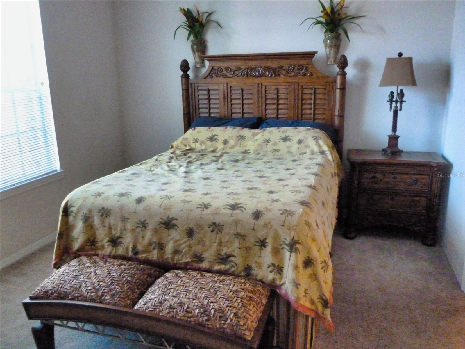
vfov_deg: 49.7
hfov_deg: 63.4
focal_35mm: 28
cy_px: 174
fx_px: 376
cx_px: 232
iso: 1600
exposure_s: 1/40
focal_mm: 5
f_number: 3.3
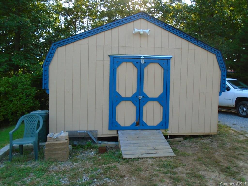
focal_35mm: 26
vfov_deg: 53.1
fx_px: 186
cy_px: 93
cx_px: 124
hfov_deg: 67.3
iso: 100
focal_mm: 4.6
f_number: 3.2
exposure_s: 1/160
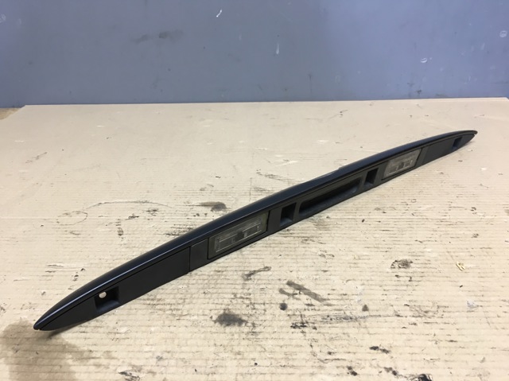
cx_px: 254
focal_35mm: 29
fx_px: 426
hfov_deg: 61.7
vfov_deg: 48.2
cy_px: 190
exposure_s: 1/33
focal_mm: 4.15
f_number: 2.2
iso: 64
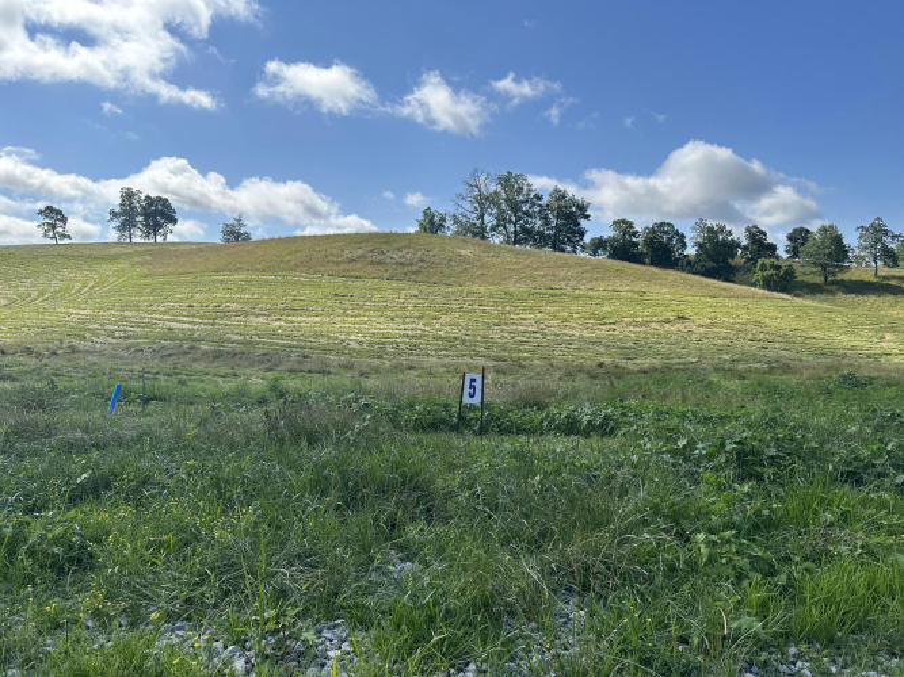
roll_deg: +1.1
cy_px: 338
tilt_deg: +0.2
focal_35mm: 24
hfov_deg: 71.6
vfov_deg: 56.8
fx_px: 627
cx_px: 452
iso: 80
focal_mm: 6.86
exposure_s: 1/4762
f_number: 1.78
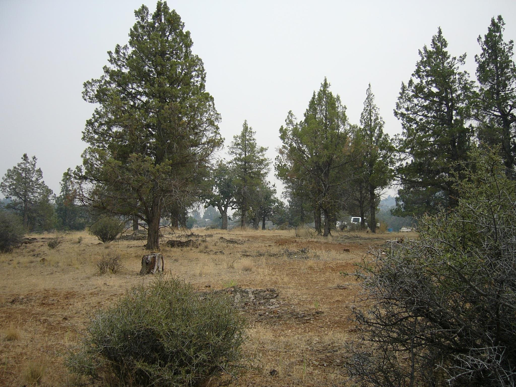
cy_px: 194
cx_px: 258
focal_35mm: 35
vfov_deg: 40.7
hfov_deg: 52.6
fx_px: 522
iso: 50
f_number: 2.8
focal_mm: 5.8
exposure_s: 1/200
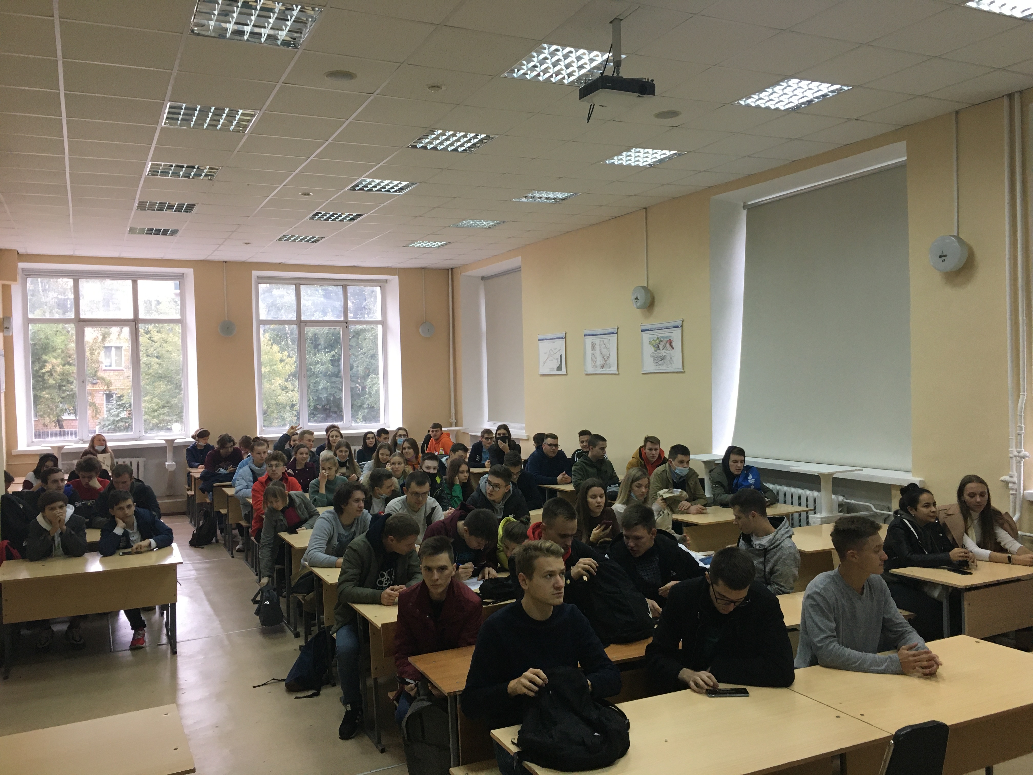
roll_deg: +1.1
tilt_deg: -0.6
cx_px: 516
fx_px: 865
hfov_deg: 61.7
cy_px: 388
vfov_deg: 48.2
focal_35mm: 29
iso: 64
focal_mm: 4.15
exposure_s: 1/33
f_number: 2.2
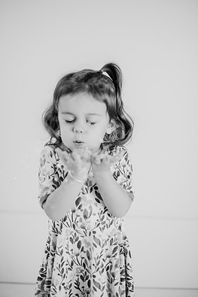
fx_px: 471
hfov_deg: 23.8
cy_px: 143
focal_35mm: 57
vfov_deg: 35.1
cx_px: 94
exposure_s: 1/160
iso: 100
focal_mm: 50
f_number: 1.8
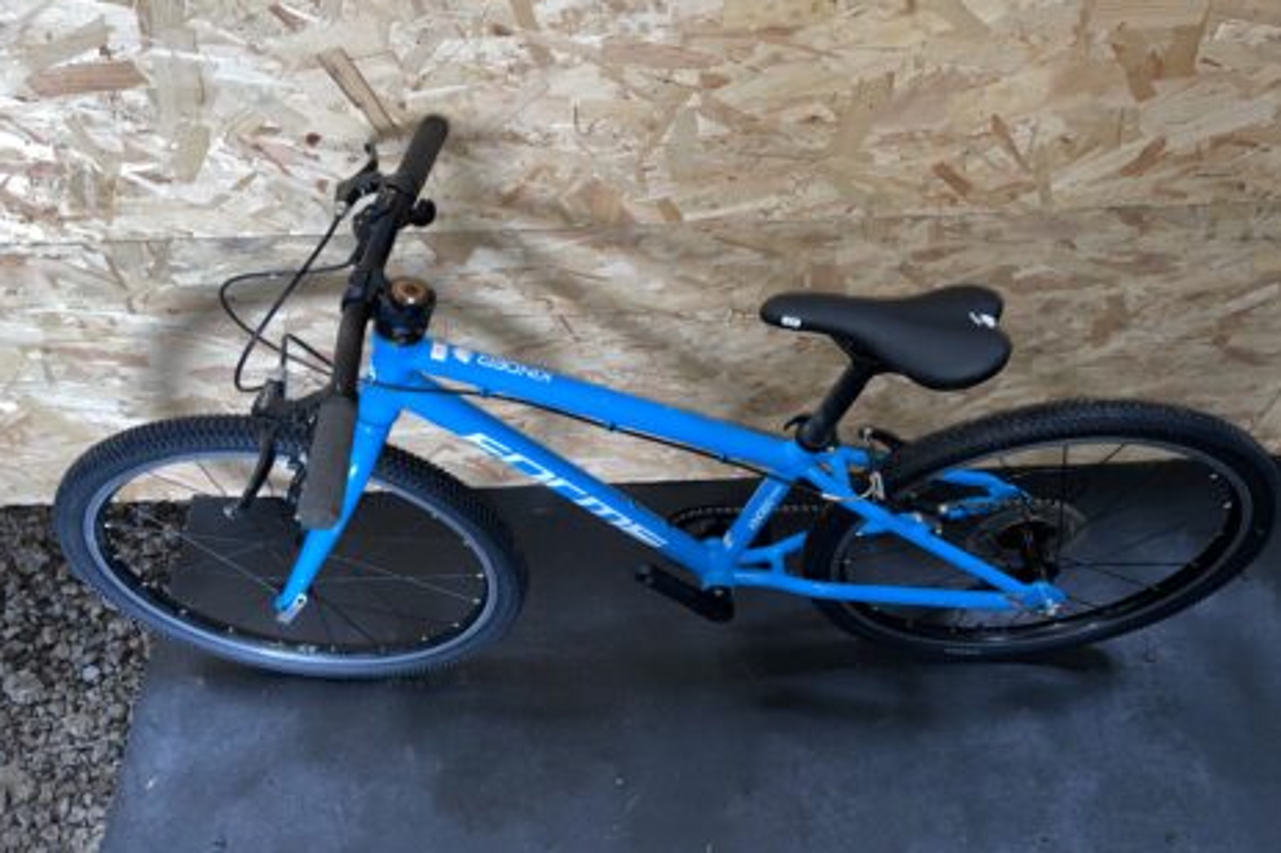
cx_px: 635
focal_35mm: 28
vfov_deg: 46.2
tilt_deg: -51.8
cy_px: 364
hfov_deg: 65.5
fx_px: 996
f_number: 1.6
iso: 50
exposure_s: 1/17
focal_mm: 4.2
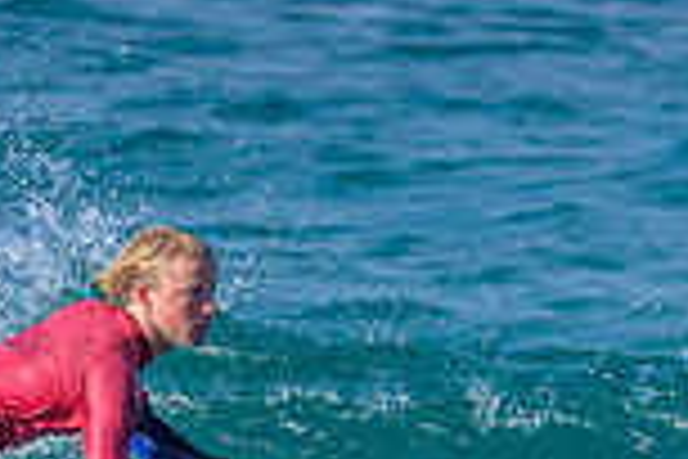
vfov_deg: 0.3
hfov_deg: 0.5
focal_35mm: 4160
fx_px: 79496
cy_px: 658
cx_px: 793
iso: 450
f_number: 6.3
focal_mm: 800
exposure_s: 1/2000
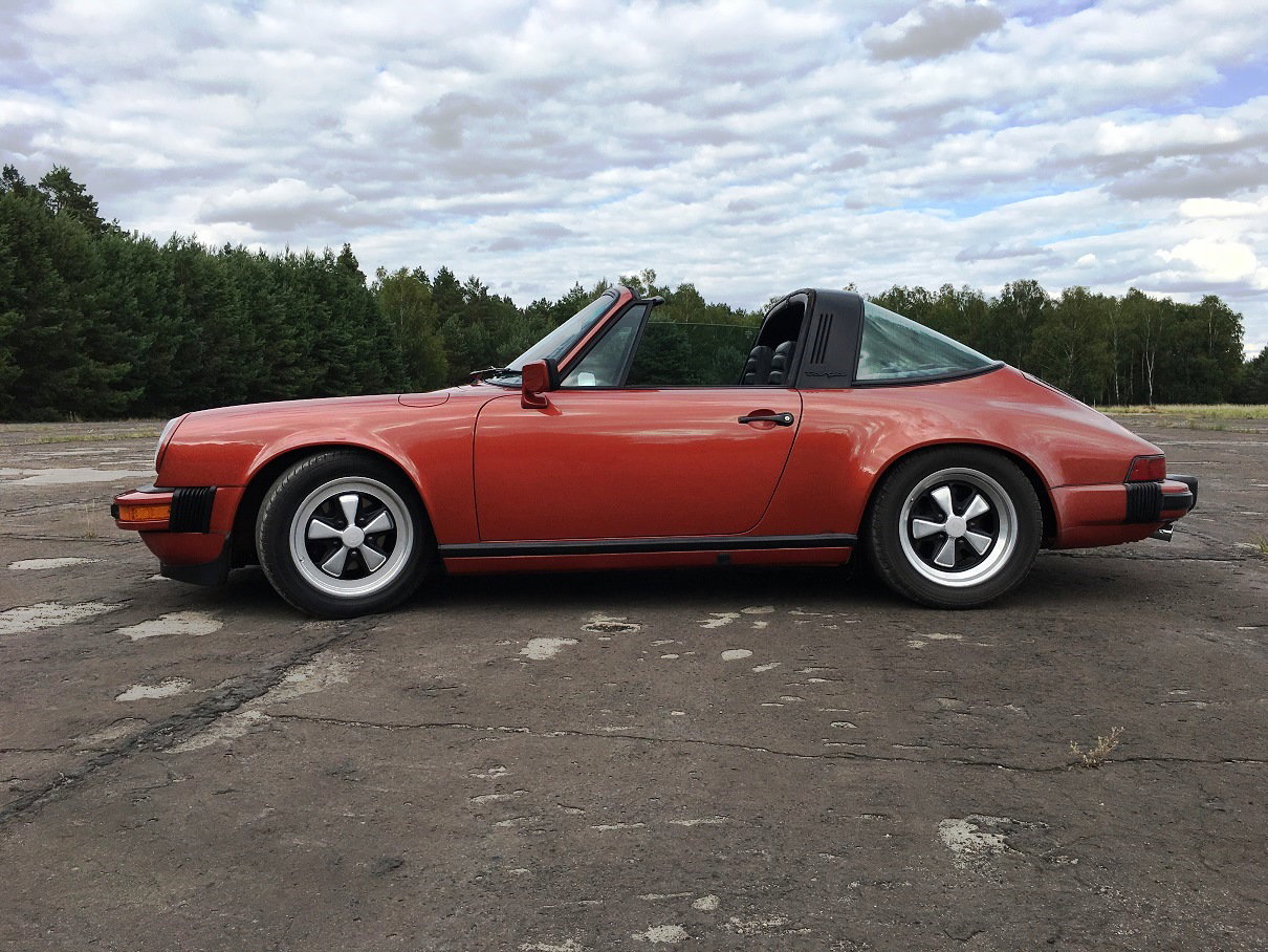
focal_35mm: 29
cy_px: 476
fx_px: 1062
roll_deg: +0.6
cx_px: 634
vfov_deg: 48.2
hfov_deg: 61.6
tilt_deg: -2.0
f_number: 2.2
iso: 25
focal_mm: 4.15
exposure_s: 1/1241
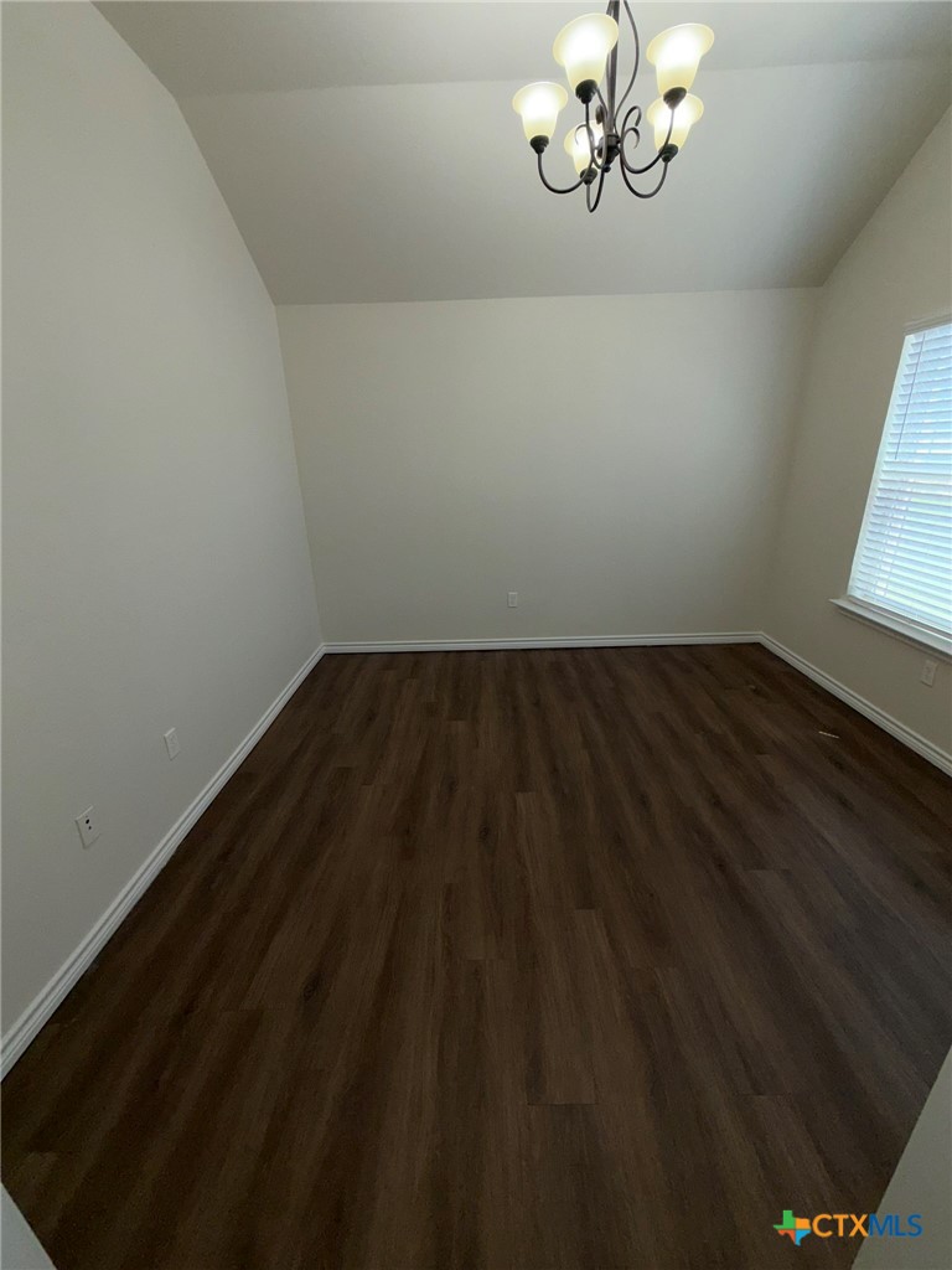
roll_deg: +1.5
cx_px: 476
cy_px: 635
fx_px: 513
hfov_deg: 85.7
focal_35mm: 14
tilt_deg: -20.9
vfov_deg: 102.1
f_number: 2.2
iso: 32
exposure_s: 1/120
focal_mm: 2.22
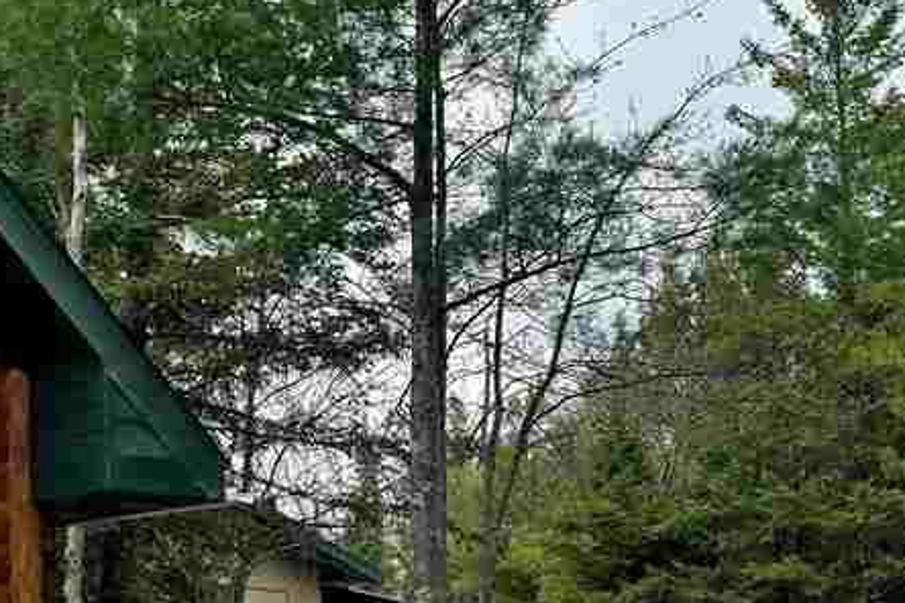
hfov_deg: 28.1
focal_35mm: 69
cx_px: 88
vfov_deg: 19.7
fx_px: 1734
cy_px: 414
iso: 12
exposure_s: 1/476
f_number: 1.7
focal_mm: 6.3
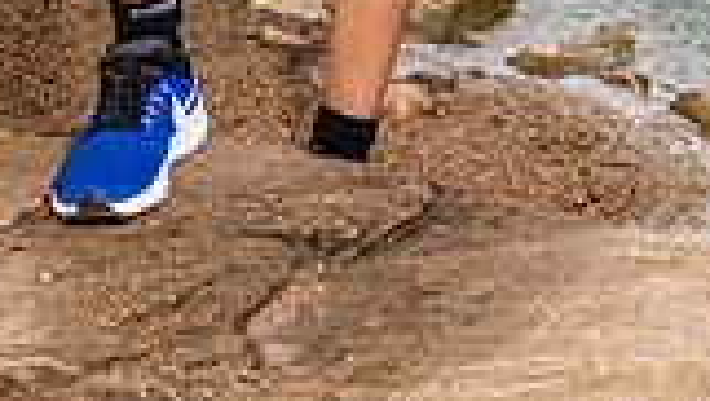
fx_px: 3468
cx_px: 309
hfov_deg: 11.7
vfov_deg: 6.3
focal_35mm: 184
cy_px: -586
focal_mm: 63
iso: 160
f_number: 4
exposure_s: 1/250
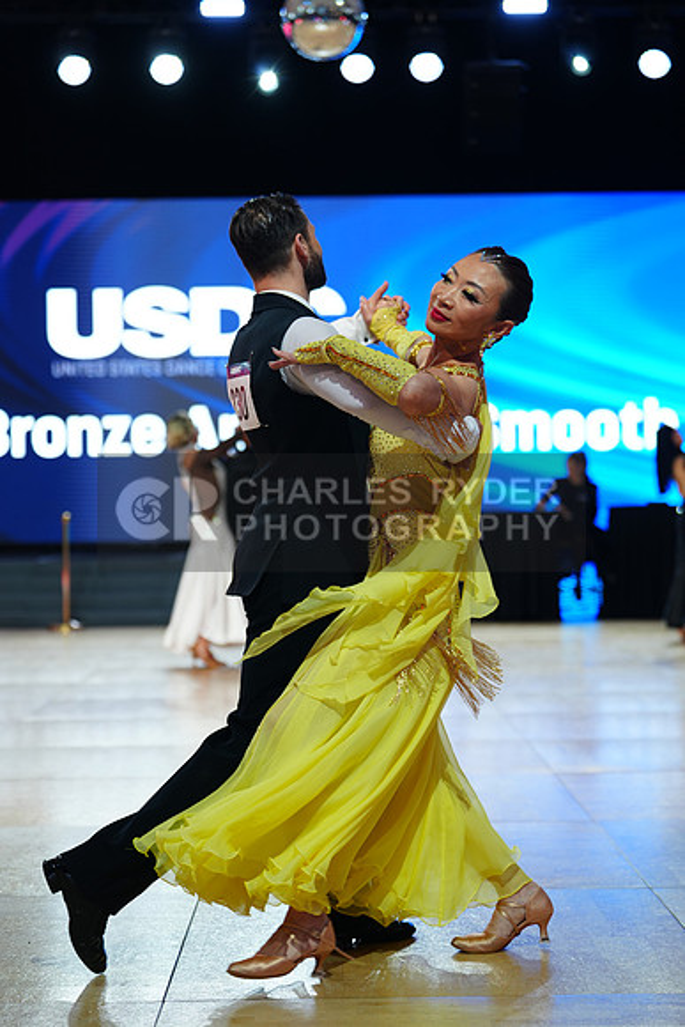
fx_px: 1997
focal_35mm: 70
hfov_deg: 19.5
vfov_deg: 28.8
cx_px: 342
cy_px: 514
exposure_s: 1/400
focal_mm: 70
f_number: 2.8
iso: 500
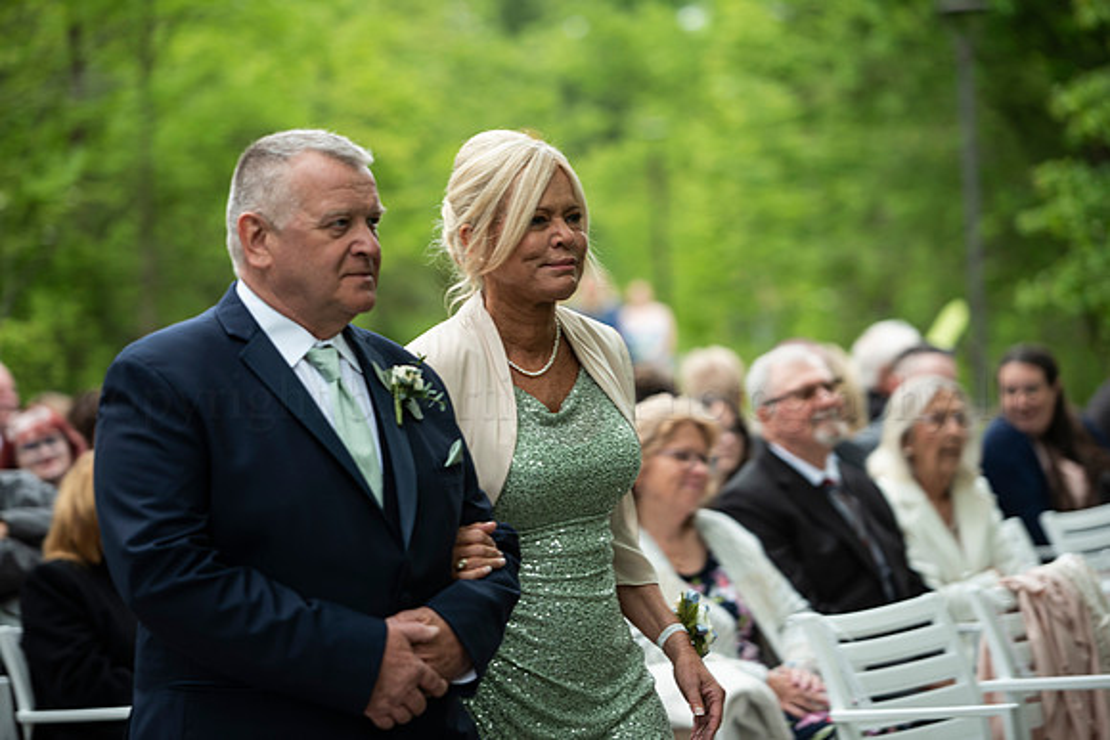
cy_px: 370
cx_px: 555
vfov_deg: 11.0
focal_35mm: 125
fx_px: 3855
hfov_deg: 16.4
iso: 320
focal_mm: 125
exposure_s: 1/160
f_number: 2.8
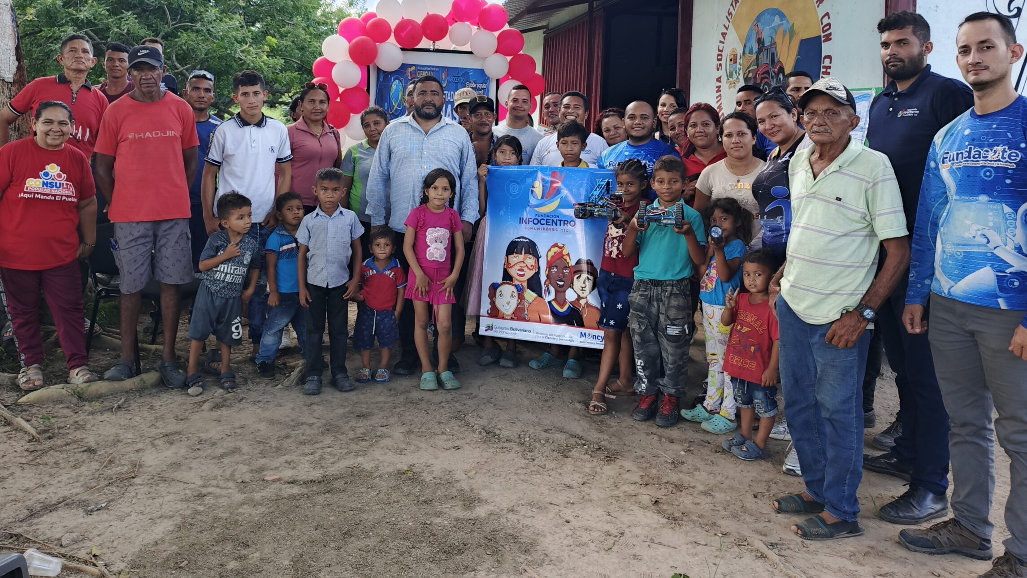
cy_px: 153
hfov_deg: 67.8
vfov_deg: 40.5
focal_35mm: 28
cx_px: 481
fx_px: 763
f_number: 1.8
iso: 377
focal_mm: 5.89
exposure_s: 1/100
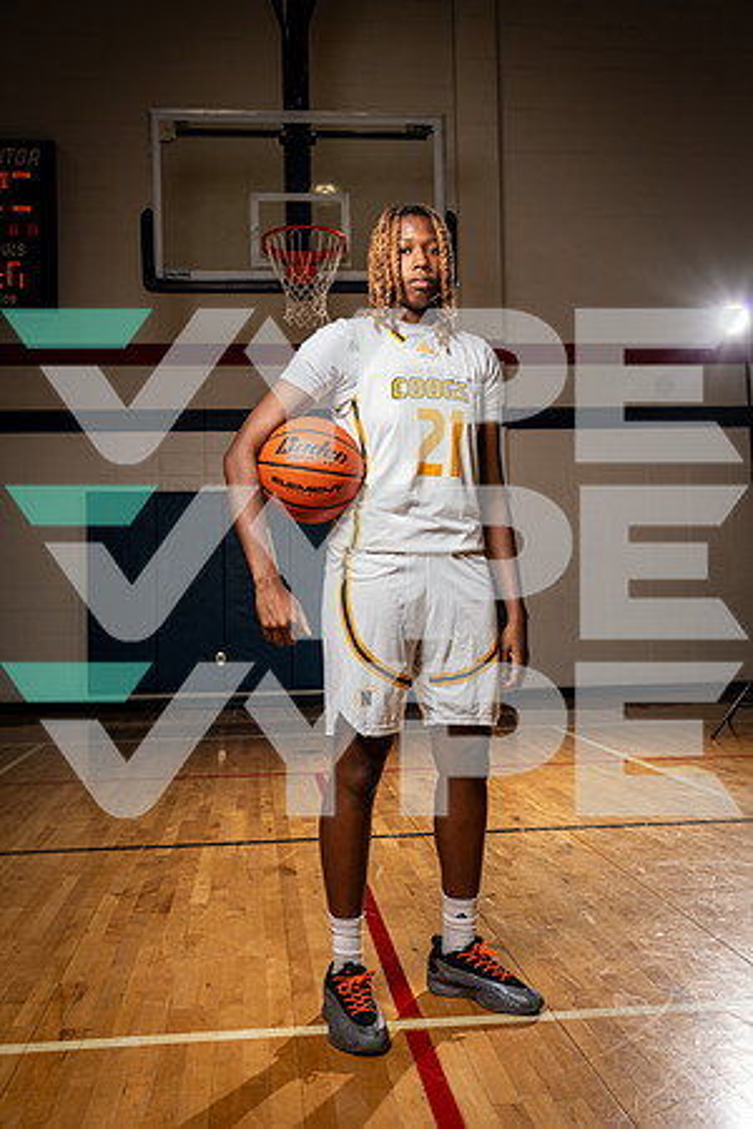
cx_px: 376
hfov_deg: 35.9
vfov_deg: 51.9
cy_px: 564
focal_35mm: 37
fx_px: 1161
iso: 125
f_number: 5.6
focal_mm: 37
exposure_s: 1/250
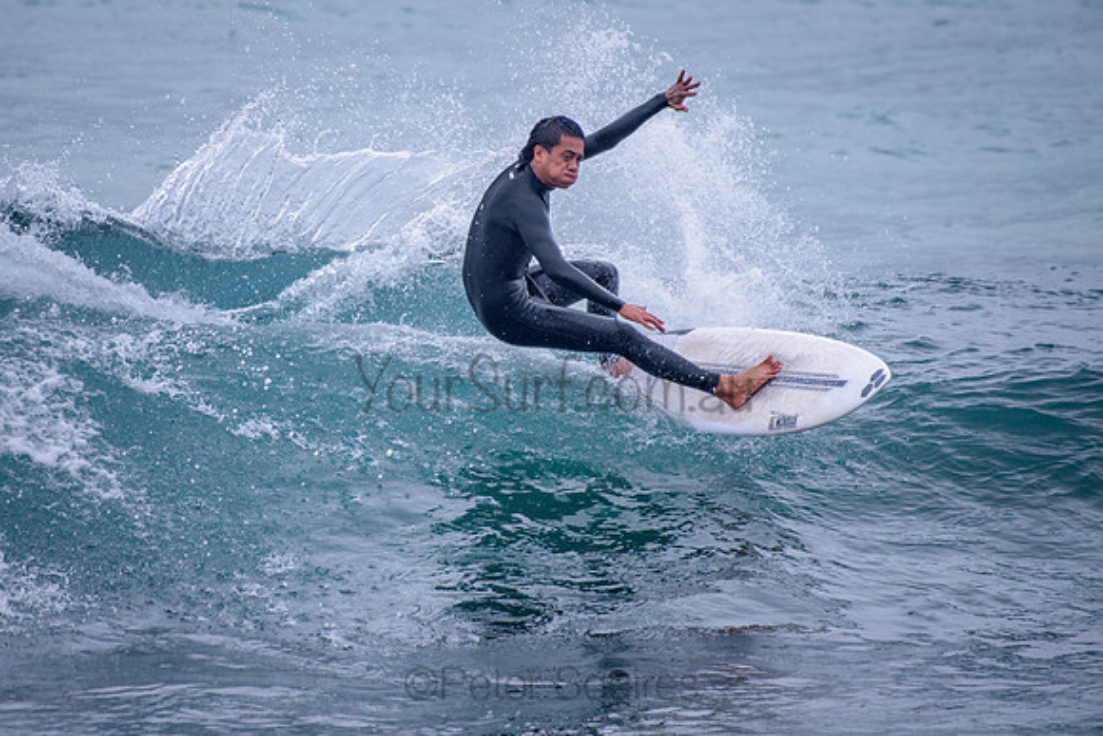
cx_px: 450
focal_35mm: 613
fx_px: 18786
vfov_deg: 2.2
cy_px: 307
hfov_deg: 3.4
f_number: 5.6
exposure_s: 1/2000
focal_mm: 500
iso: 280
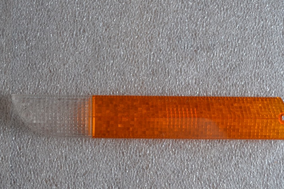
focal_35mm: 50
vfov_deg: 26.9
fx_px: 394
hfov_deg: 39.6
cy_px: 112
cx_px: 153
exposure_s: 1/60
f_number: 4
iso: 640
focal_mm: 24
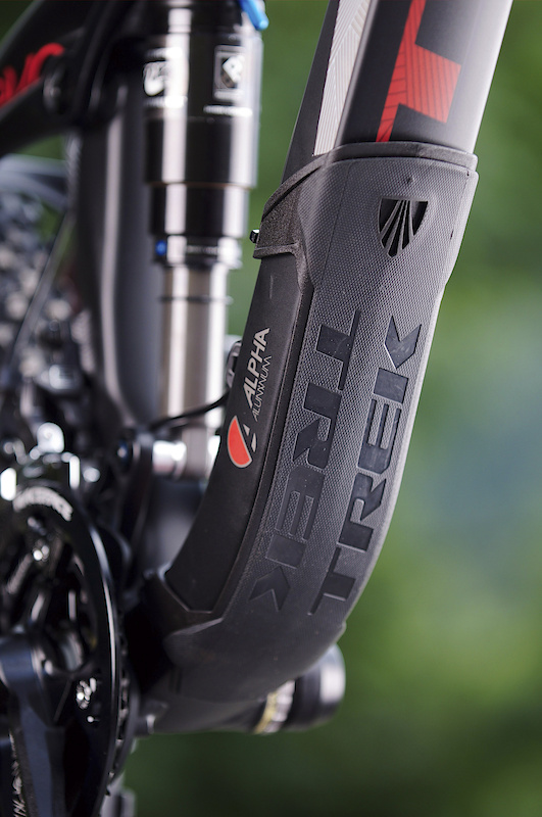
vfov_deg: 14.0
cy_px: 408
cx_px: 271
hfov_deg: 9.3
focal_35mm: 147
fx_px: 3330
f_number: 2.8
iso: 100
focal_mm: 98
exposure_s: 1/250
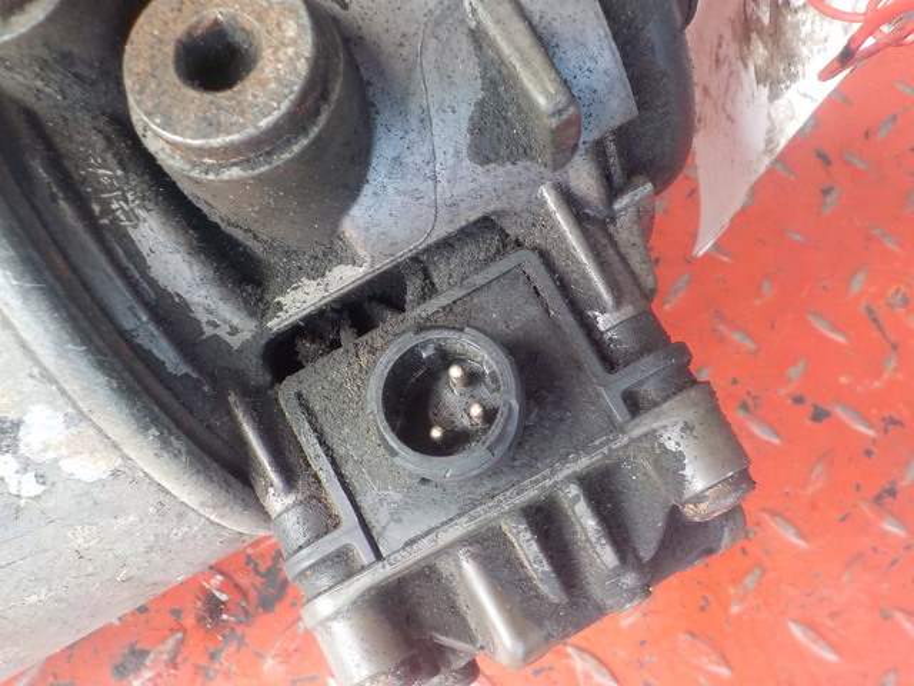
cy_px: 343
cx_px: 457
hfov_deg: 60.0
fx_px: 792
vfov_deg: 46.8
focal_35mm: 30
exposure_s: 1/30
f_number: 3.3
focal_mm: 4.1
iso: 180
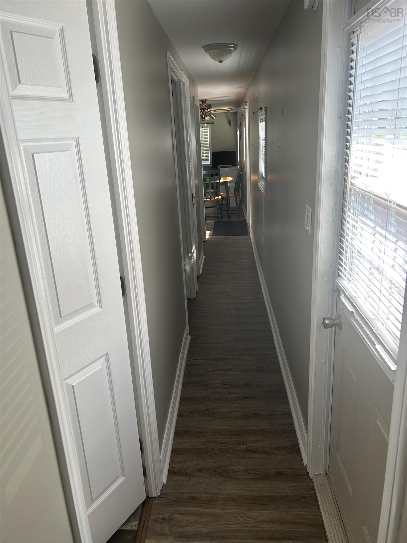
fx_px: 408
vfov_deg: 67.3
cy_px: 272
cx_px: 204
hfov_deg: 53.1
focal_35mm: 26
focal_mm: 5.7
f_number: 1.5
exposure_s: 1/197
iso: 40
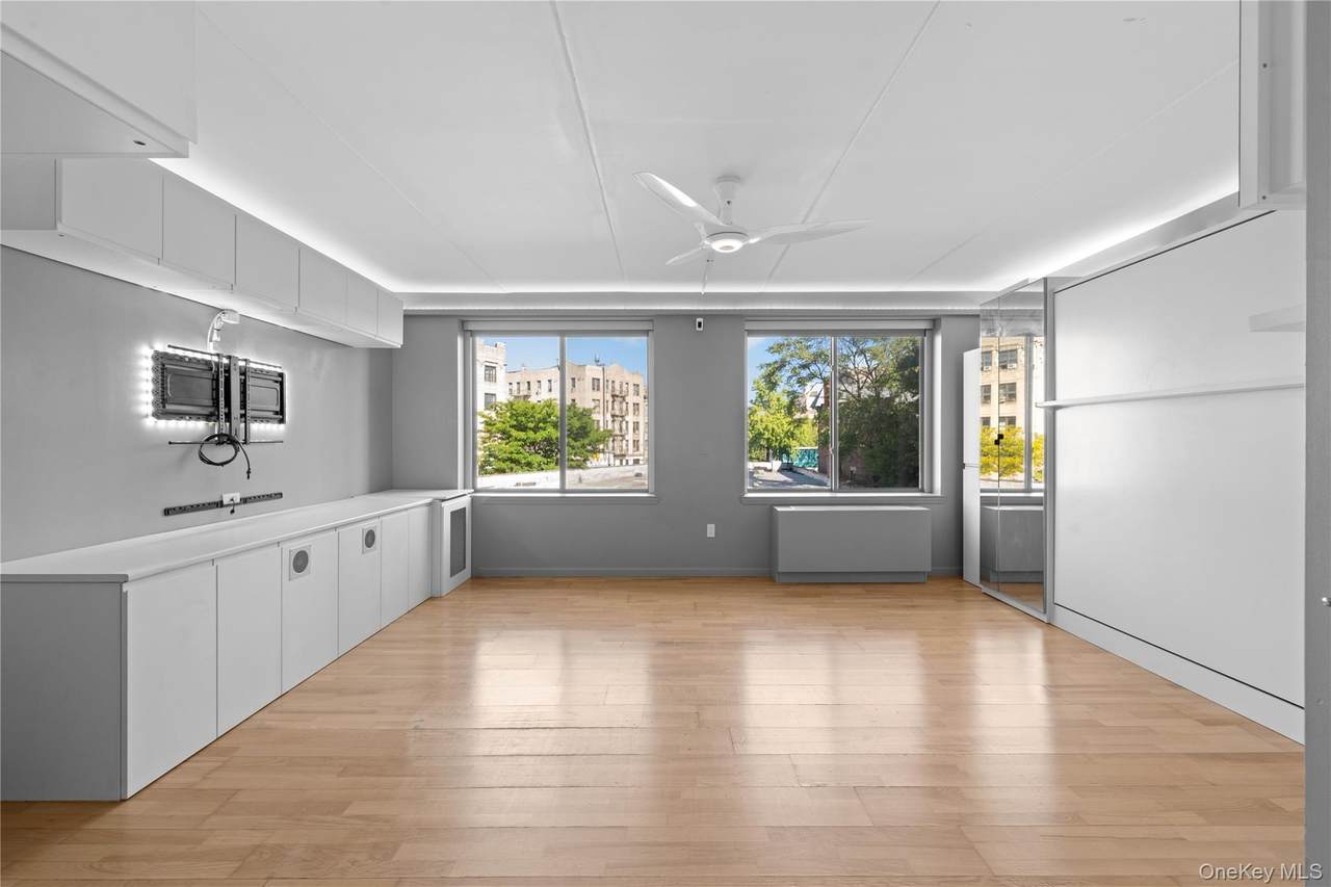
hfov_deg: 104.3
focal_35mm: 14
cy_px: 444
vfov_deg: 81.2
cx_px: 666
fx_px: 518
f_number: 10
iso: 320
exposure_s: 1/4
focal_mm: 14
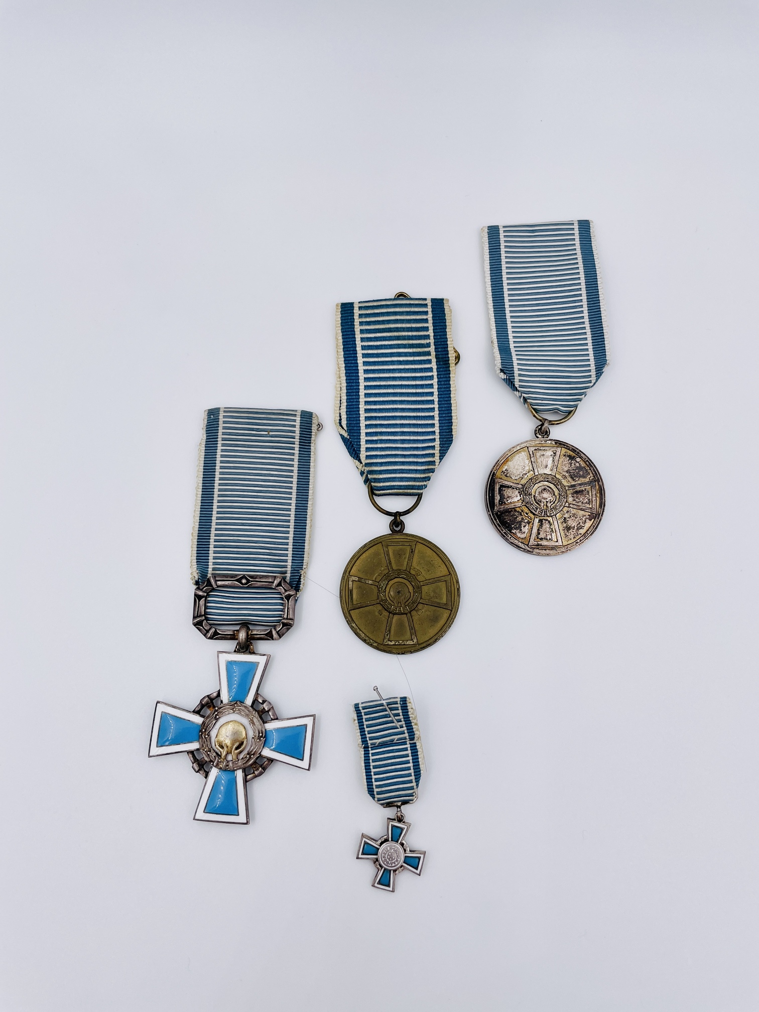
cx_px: 380
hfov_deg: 53.1
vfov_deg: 67.3
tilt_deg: -78.9
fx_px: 760
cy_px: 506
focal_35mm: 26
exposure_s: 1/1171
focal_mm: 4.2
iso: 32
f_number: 1.6
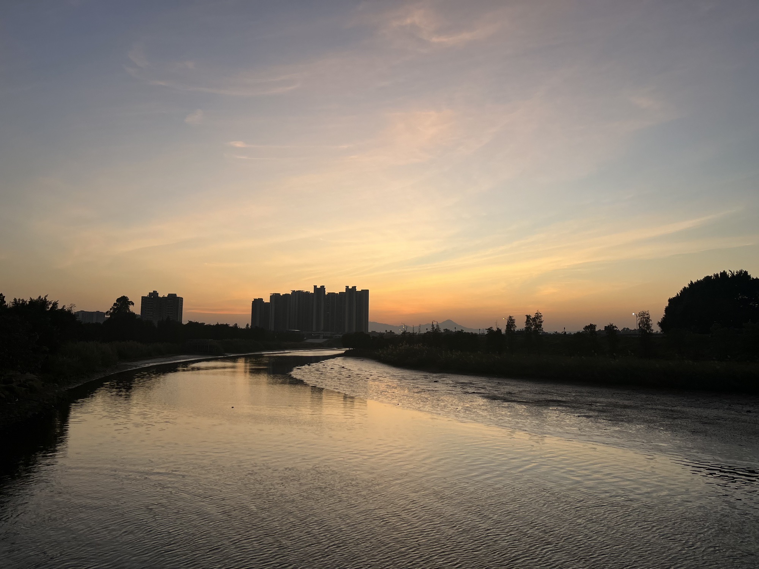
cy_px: 284
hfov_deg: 67.3
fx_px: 570
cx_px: 380
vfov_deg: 53.1
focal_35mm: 26
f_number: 1.6
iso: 50
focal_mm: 5.1
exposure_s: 1/445
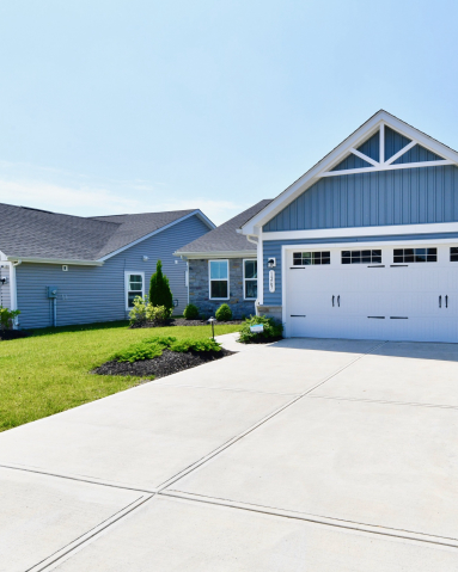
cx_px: 356
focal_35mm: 25
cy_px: 297
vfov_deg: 68.1
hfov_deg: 53.6
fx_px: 424
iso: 640
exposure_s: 1/640
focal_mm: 17
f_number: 13
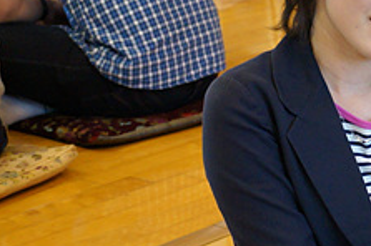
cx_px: 474
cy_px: 122
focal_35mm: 141
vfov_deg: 9.7
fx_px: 1451
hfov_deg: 14.0
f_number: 4
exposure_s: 1/160
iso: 1250
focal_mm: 30
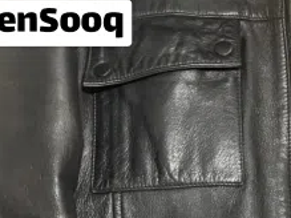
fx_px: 639
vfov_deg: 18.6
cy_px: 238
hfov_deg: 23.8
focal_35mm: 76
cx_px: 332
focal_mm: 4.25
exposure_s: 1/33
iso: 500
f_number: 1.8
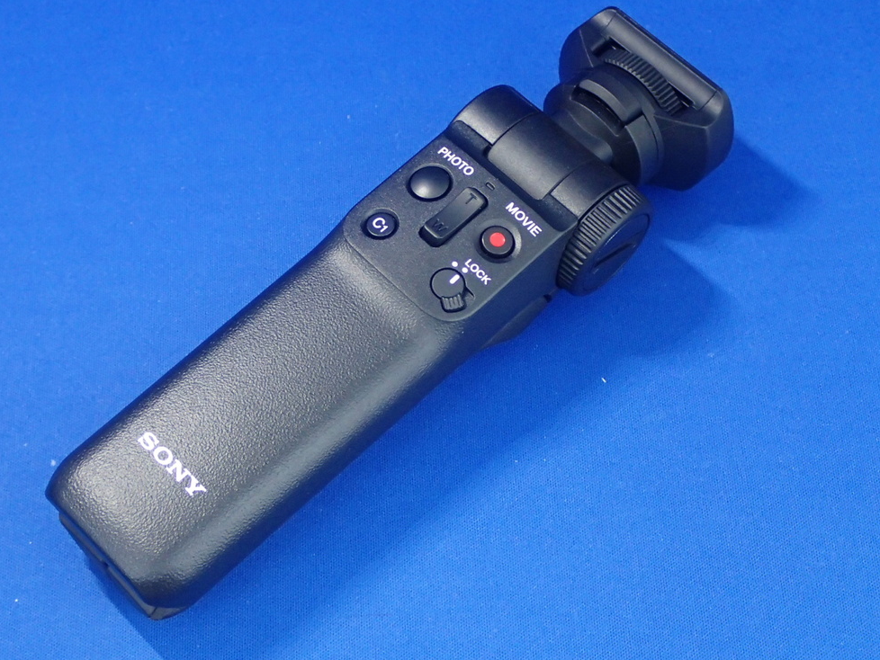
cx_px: 378
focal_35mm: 65
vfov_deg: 22.6
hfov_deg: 29.8
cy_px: 310
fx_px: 1653
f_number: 3.4
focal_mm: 9.61
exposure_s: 1/50
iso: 640
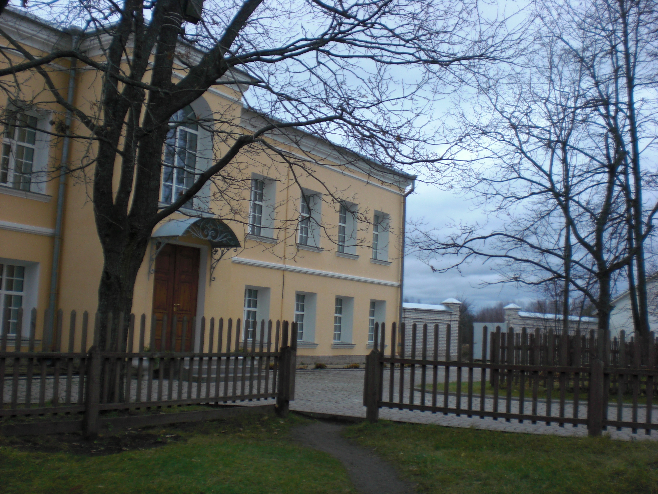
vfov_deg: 37.7
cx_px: 329
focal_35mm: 38
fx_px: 722
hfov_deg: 49.0
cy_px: 247
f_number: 3.1
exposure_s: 1/100
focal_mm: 6.3
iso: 100
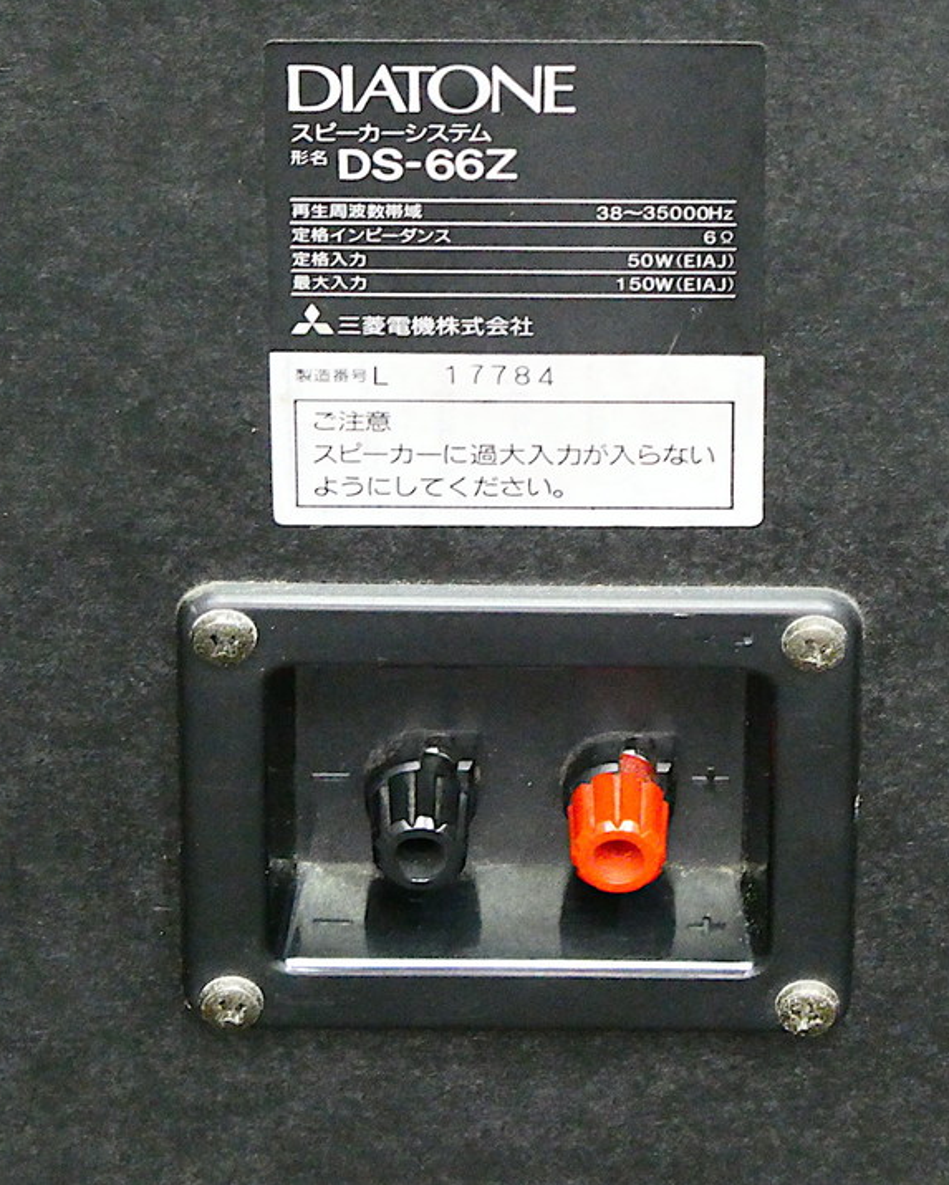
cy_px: 594
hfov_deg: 4.7
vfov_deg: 5.9
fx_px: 11478
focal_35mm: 327
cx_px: 530
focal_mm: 44.8
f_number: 5.7
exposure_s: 1/8
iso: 1600
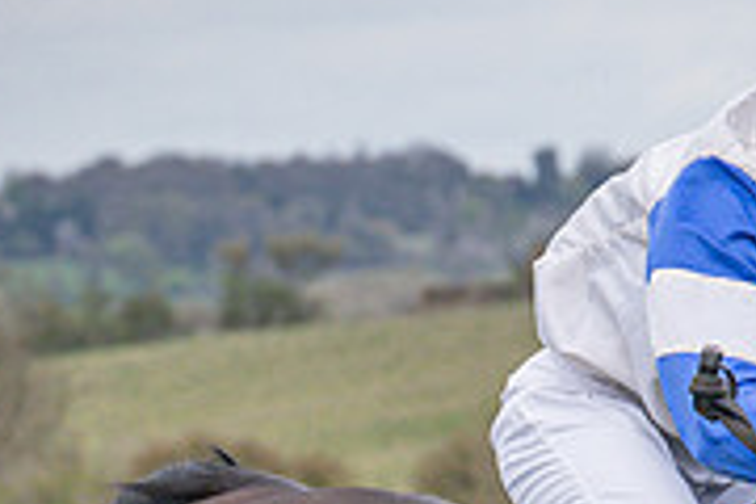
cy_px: 417
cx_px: 716
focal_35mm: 515
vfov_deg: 2.7
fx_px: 10814
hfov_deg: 4.0
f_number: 4
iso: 400
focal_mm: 70
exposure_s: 1/1600
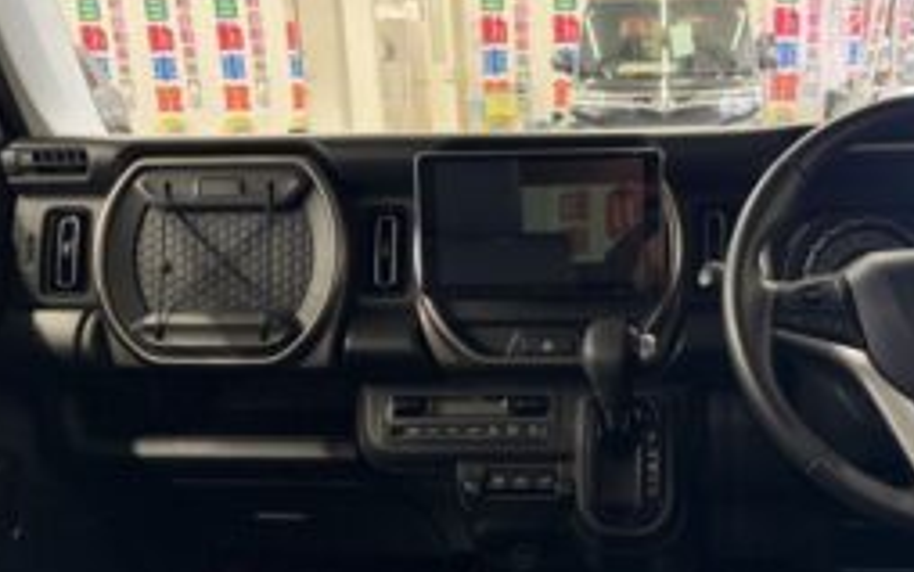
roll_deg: +1.8
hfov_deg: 50.7
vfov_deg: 33.6
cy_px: 322
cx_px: 601
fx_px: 947
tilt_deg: -14.6
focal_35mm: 38
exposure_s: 1/50
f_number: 1.6
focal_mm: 5.96
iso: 200
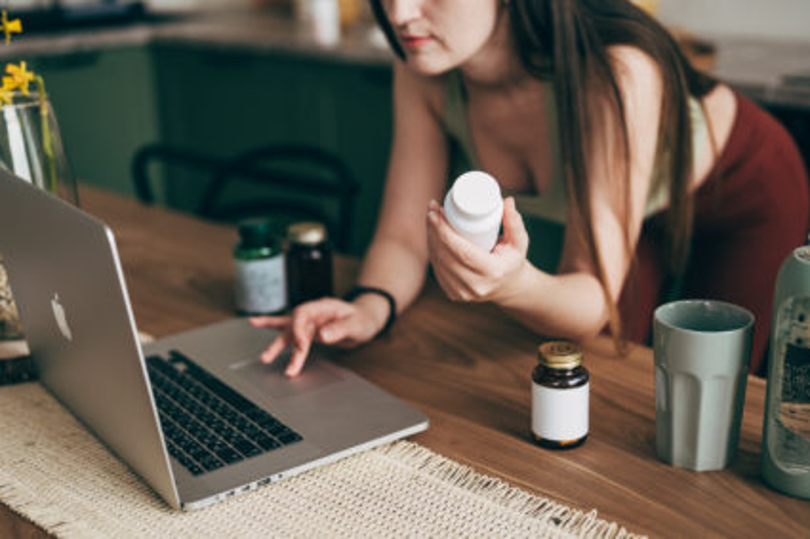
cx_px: 405
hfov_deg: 39.6
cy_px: 270
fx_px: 1125
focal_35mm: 50
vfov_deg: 27.0
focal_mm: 50
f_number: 2.2
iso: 100
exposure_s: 1/200
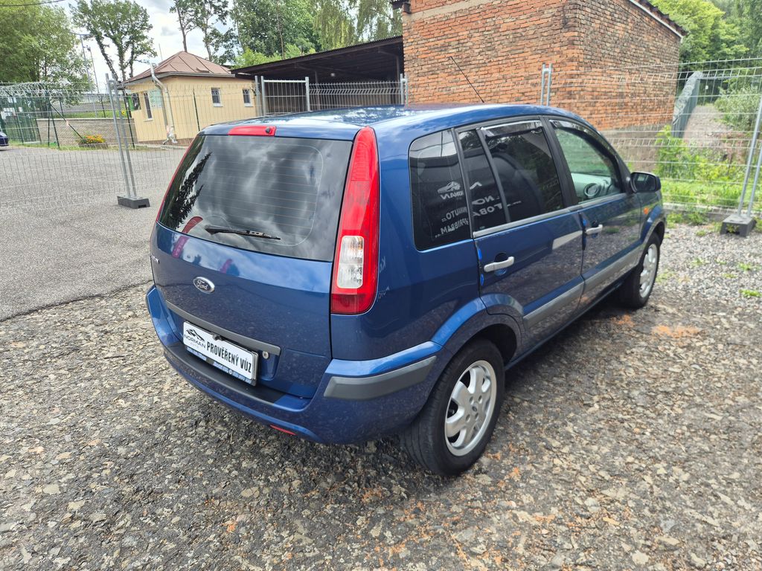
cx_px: 381
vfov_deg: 58.9
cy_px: 286
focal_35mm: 23
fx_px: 506
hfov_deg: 73.9
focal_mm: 5.4
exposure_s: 1/422
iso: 25
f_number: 1.8
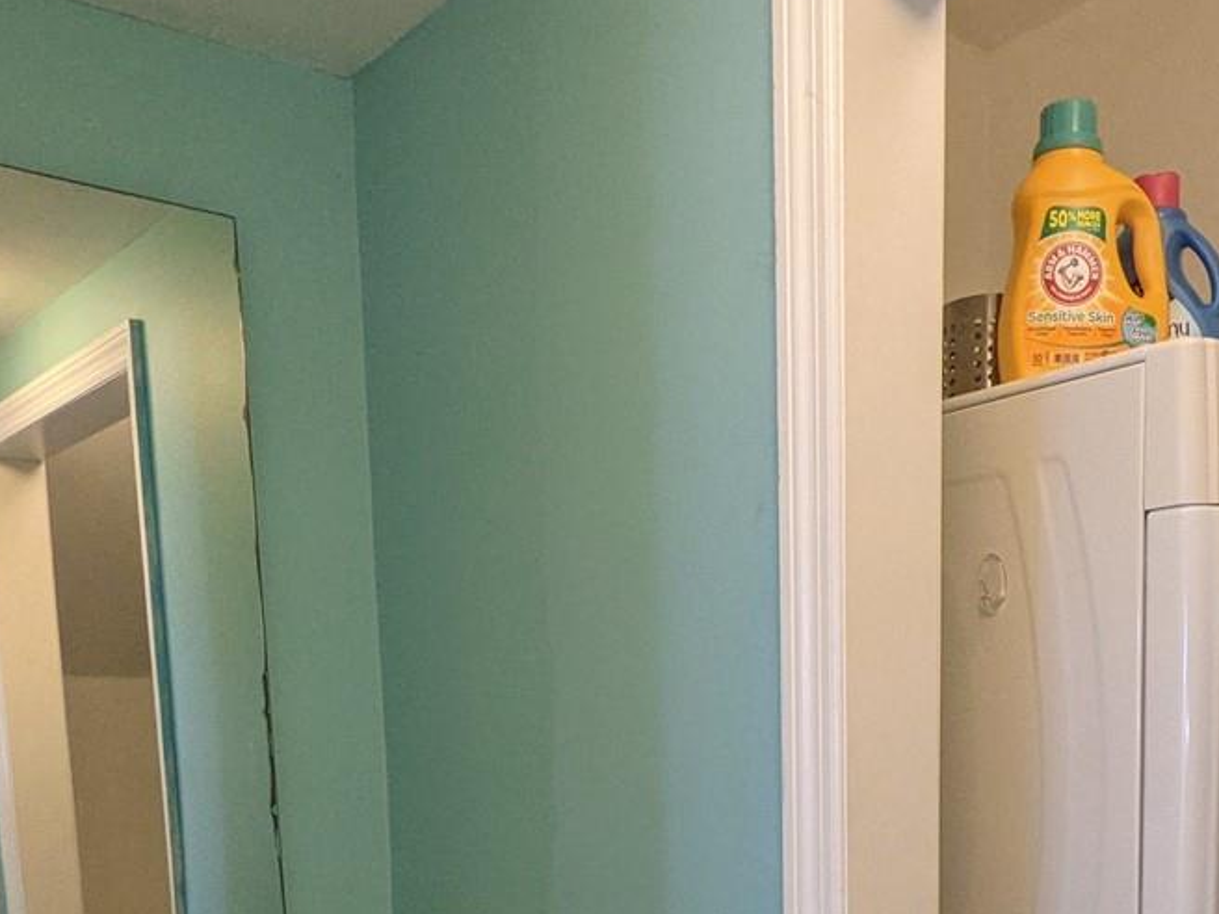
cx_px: 728
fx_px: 1373
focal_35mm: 39
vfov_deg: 33.0
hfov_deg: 47.6
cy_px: 966
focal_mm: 2.22
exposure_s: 1/120
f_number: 2.2
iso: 357
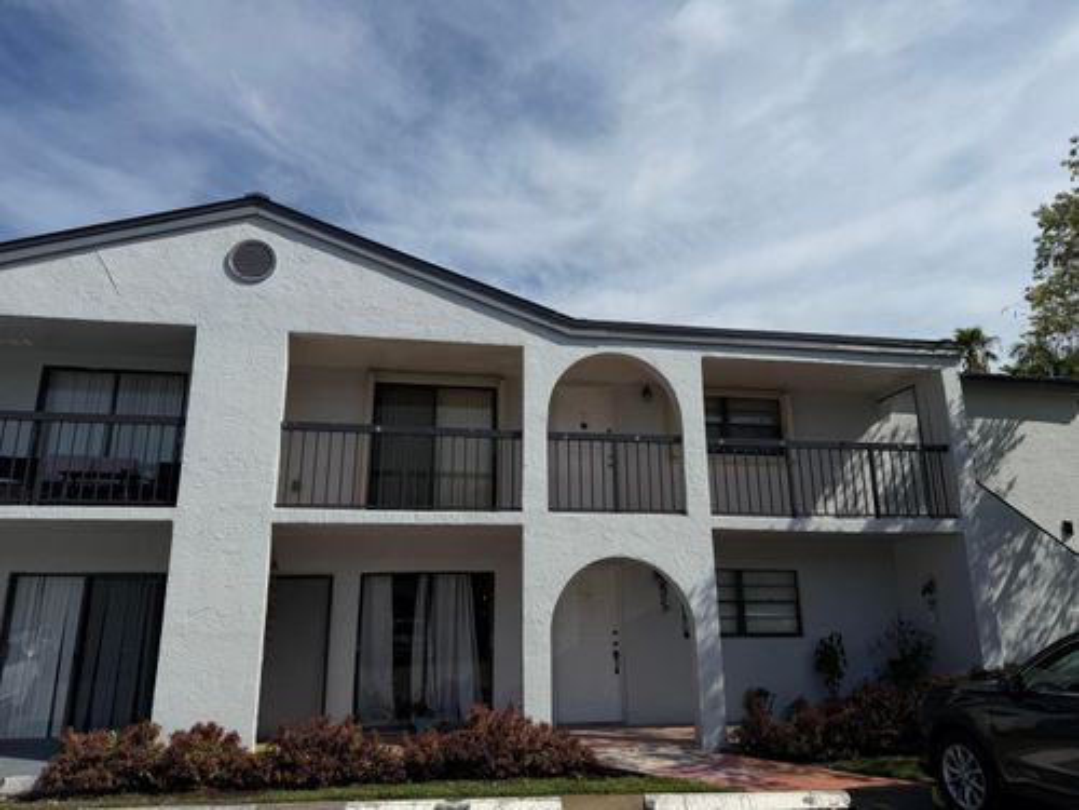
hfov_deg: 71.6
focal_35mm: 24
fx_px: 748
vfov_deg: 56.8
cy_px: 405
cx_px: 540
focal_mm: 6.76
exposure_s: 1/14286
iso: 80
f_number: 1.78
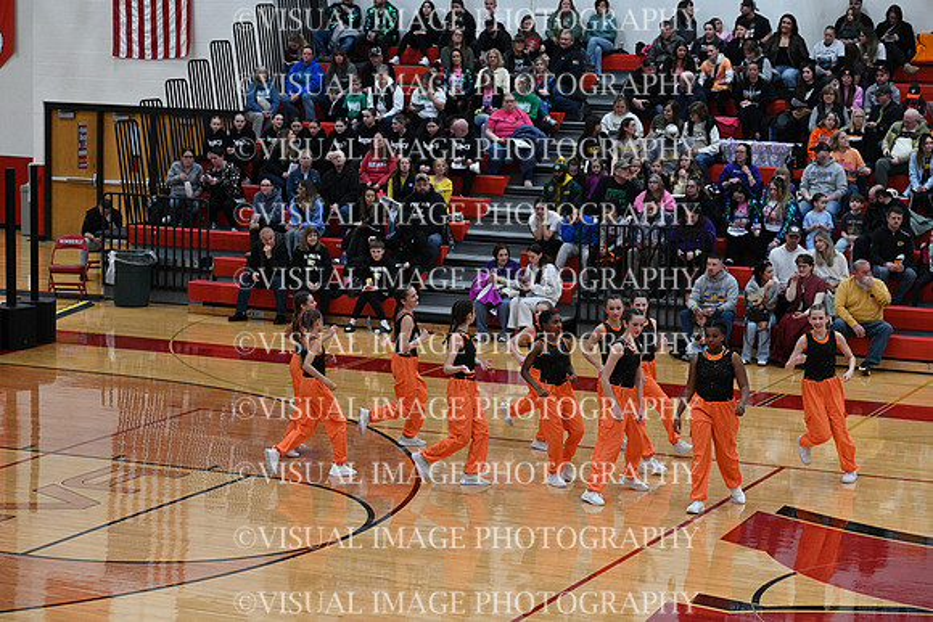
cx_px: 466
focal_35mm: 96
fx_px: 2488
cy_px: 311
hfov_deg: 21.2
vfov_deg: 14.3
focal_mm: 96
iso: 4000
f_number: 4
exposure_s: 1/400
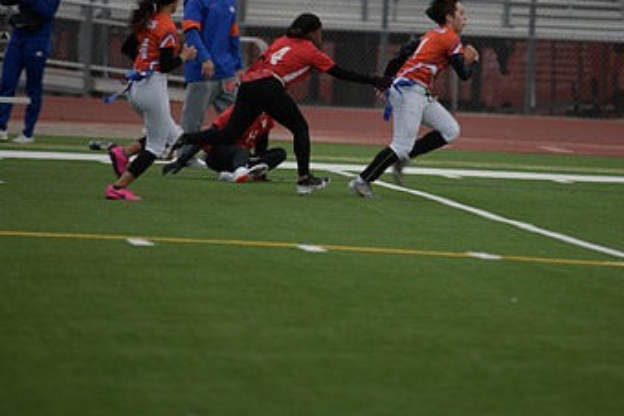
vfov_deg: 4.0
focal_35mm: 341
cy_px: 80
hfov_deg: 6.0
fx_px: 5913
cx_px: 378
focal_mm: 200
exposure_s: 1/200
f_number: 2.8
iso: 125
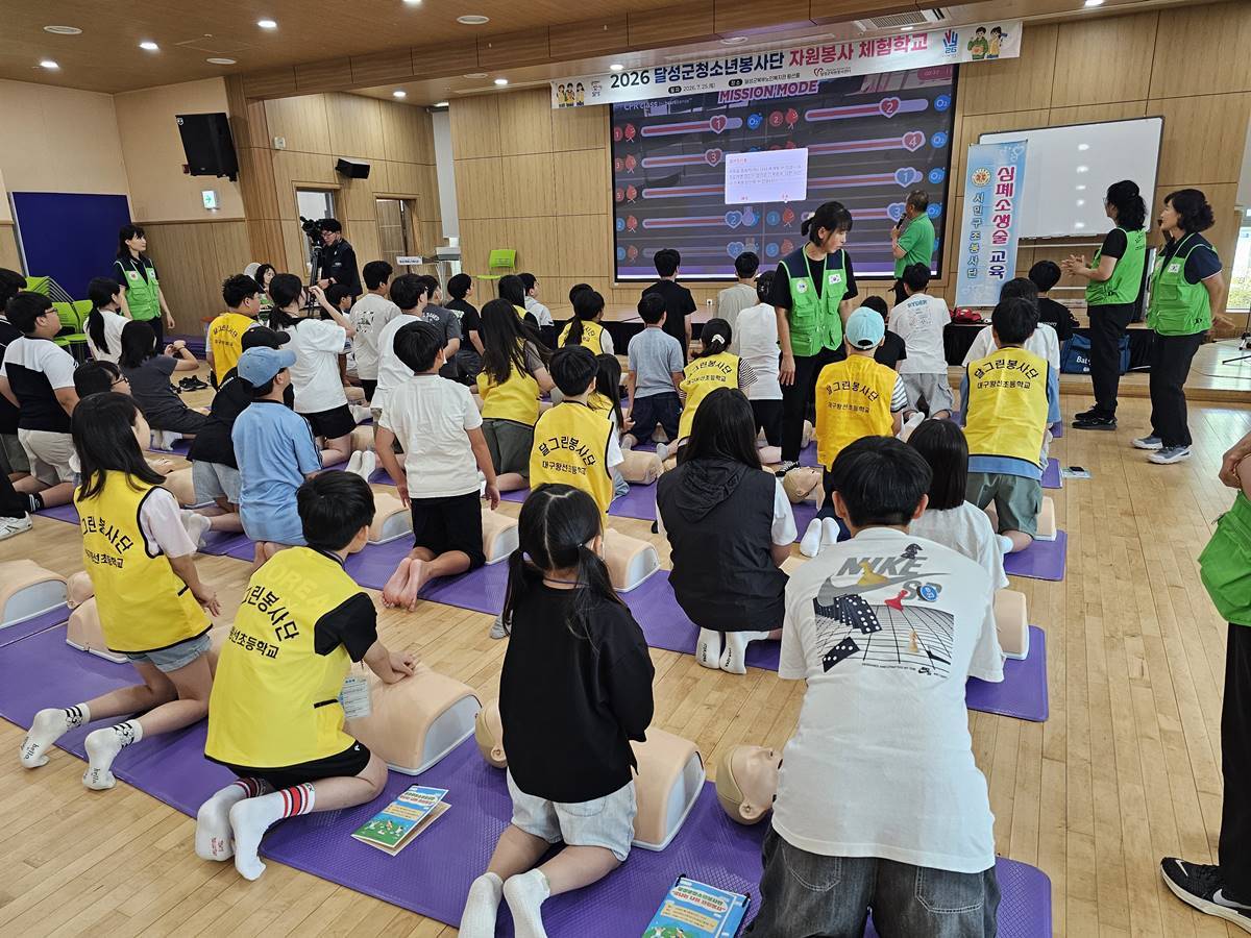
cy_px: 469
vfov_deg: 58.9
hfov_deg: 73.9
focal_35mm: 23
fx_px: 831
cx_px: 626
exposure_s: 1/120
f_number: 1.7
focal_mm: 6.3
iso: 200
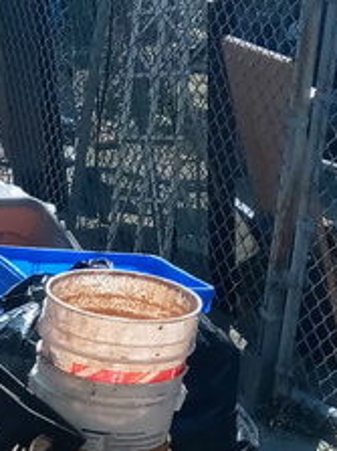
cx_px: -396
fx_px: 1962
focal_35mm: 151
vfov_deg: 12.5
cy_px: 665
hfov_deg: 9.1
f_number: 1.8
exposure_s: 1/1815
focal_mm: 3.61
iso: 100
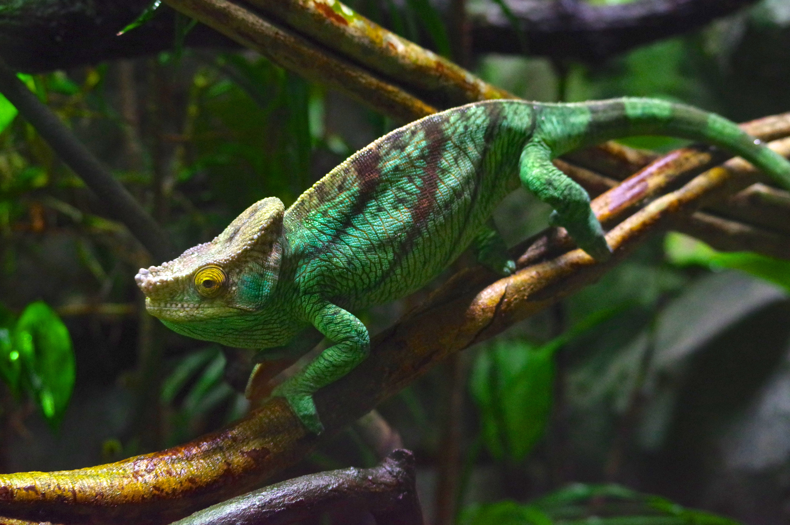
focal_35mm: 94
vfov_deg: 14.4
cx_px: 395
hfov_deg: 21.6
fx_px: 2072
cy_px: 262
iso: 6400
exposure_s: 1/200
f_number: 4.5
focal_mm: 63
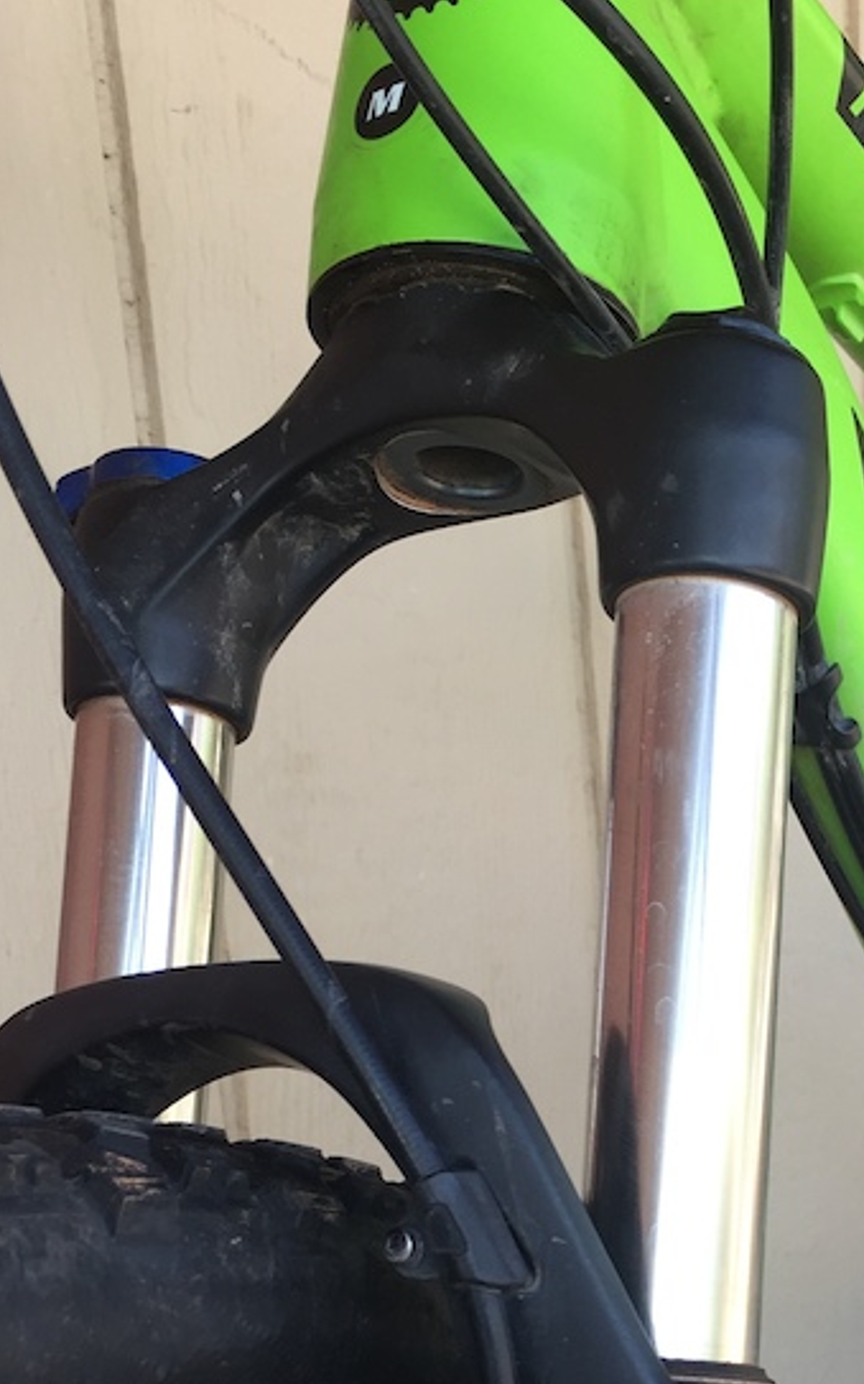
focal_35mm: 58
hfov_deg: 21.9
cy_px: 1259
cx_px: 760
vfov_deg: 33.2
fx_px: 2187
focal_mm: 4.15
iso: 40
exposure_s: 1/120
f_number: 2.2
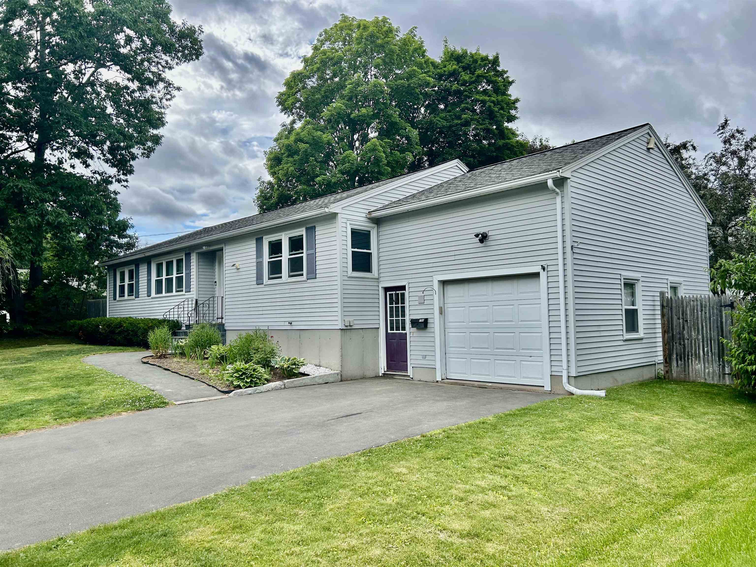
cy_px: 284
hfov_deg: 67.3
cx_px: 378
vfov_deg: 53.1
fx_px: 568
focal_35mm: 26
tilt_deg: +3.3
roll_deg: +0.9
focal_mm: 5.7
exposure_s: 1/2404
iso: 50
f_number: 1.5
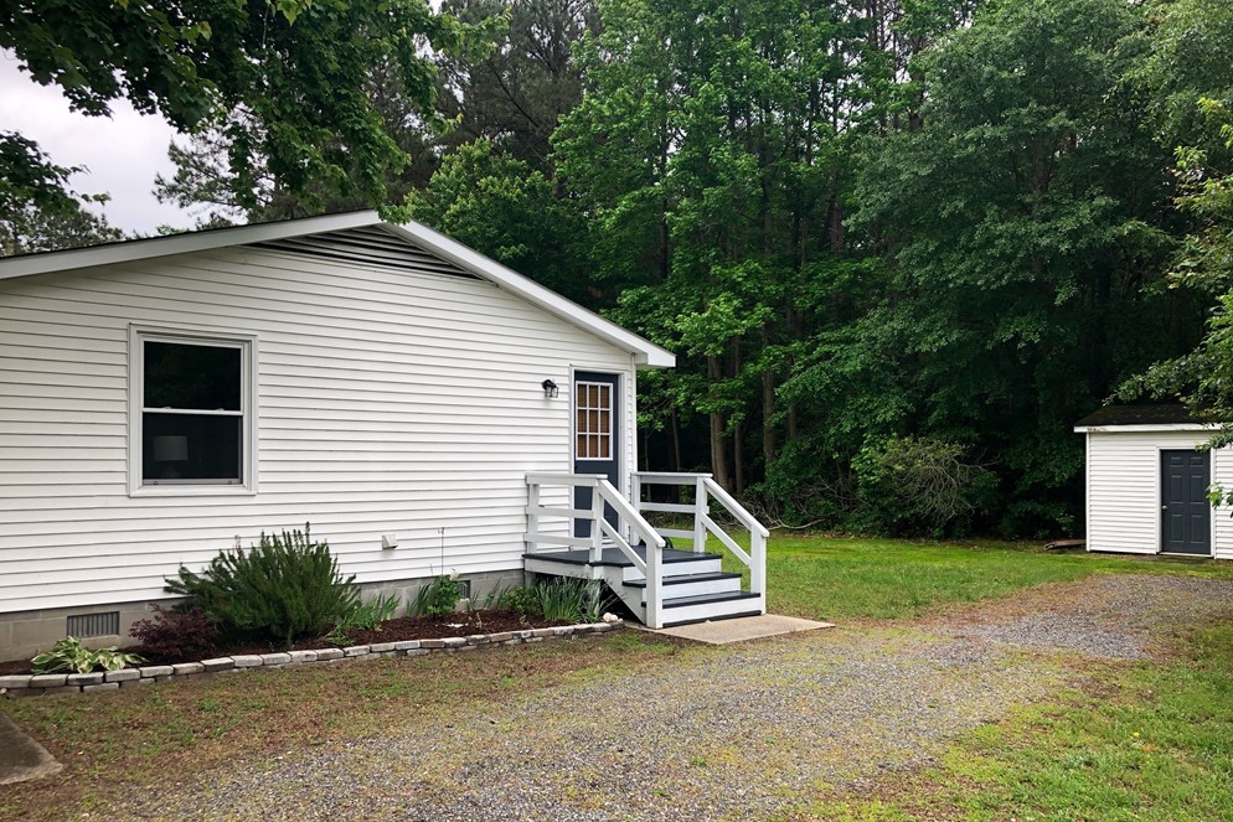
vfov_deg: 43.5
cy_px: 469
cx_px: 614
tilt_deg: +0.3
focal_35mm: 30
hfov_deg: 61.9
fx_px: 1028
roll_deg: +0.4
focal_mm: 3.99
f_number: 1.8
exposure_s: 1/162
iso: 20
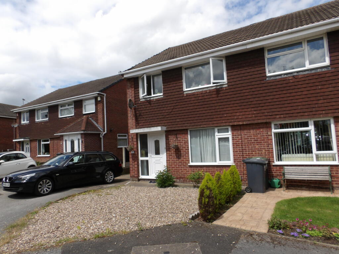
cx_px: 170
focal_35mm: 24
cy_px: 127
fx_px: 235
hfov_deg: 71.6
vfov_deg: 56.8
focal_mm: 4.3
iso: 100
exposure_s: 1/825
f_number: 4.1
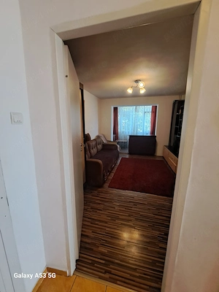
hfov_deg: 89.9
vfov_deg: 106.2
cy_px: 146
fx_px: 110
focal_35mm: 13
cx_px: 110
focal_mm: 1.74
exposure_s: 1/50
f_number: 2.2
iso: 160
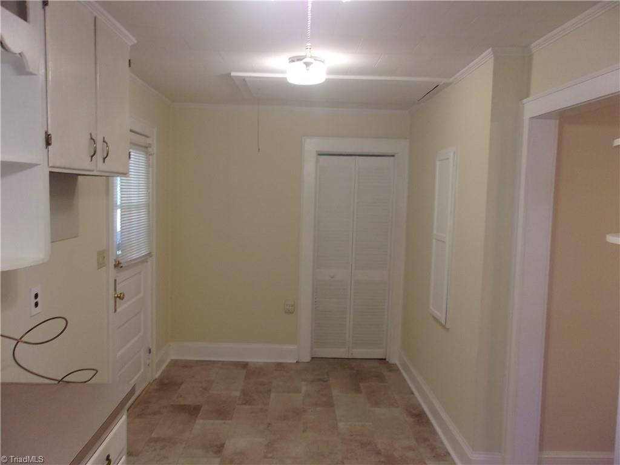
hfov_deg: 65.3
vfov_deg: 51.4
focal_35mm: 27
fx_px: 484
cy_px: 232
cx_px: 310
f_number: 3
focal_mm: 4.9
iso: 175
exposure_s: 1/34
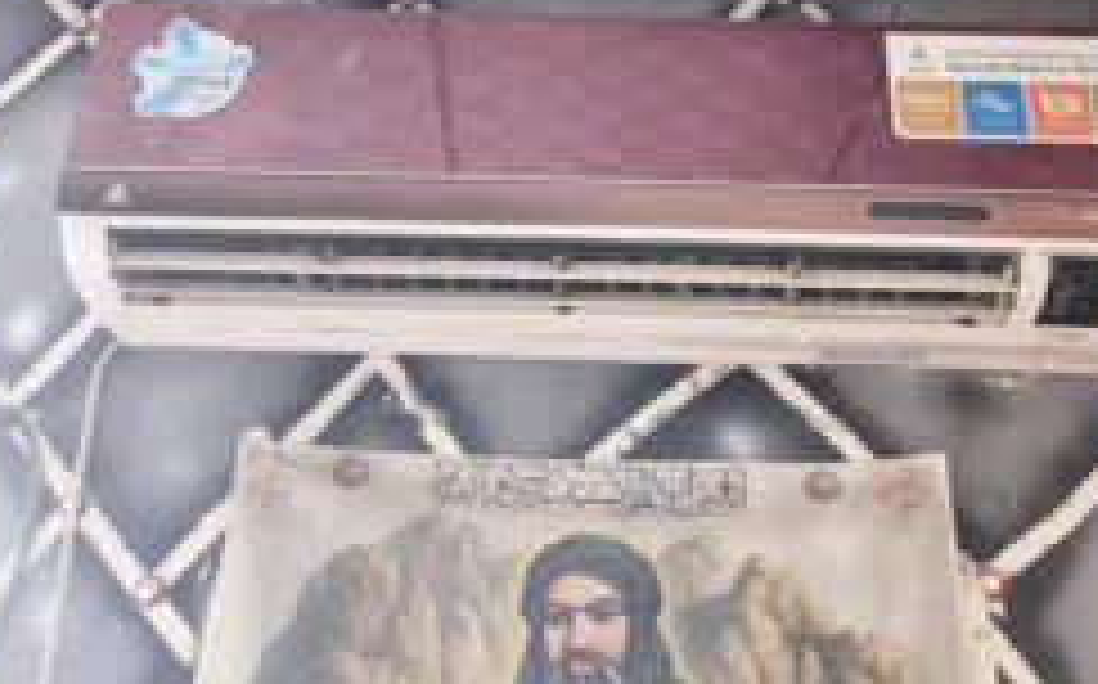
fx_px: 1196
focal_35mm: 40
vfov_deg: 31.2
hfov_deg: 49.2
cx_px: 612
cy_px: 148
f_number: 1.65
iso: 800
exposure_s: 1/50
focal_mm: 6.18
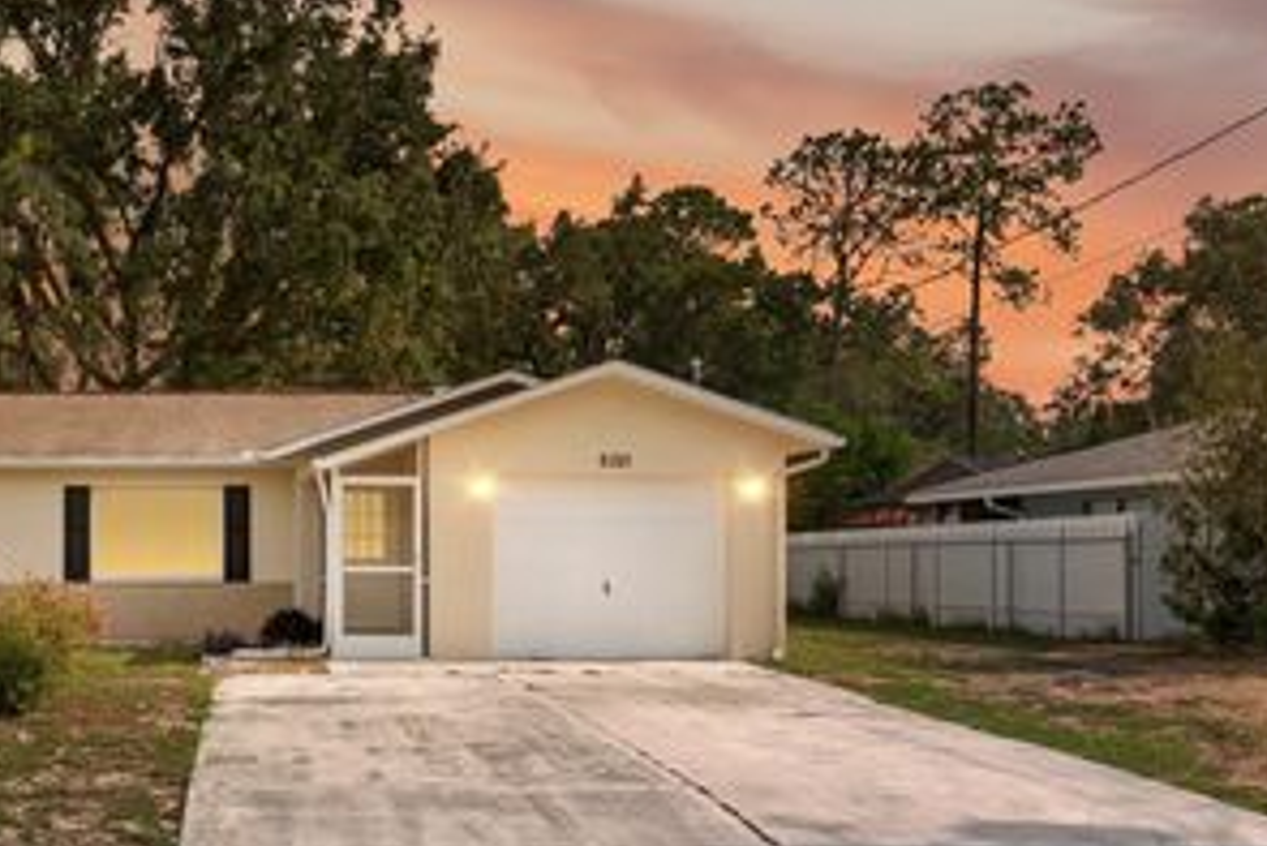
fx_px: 1373
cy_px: 567
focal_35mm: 39
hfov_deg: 47.1
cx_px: 266
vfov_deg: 33.9
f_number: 8
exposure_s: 1/80
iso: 100
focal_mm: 23
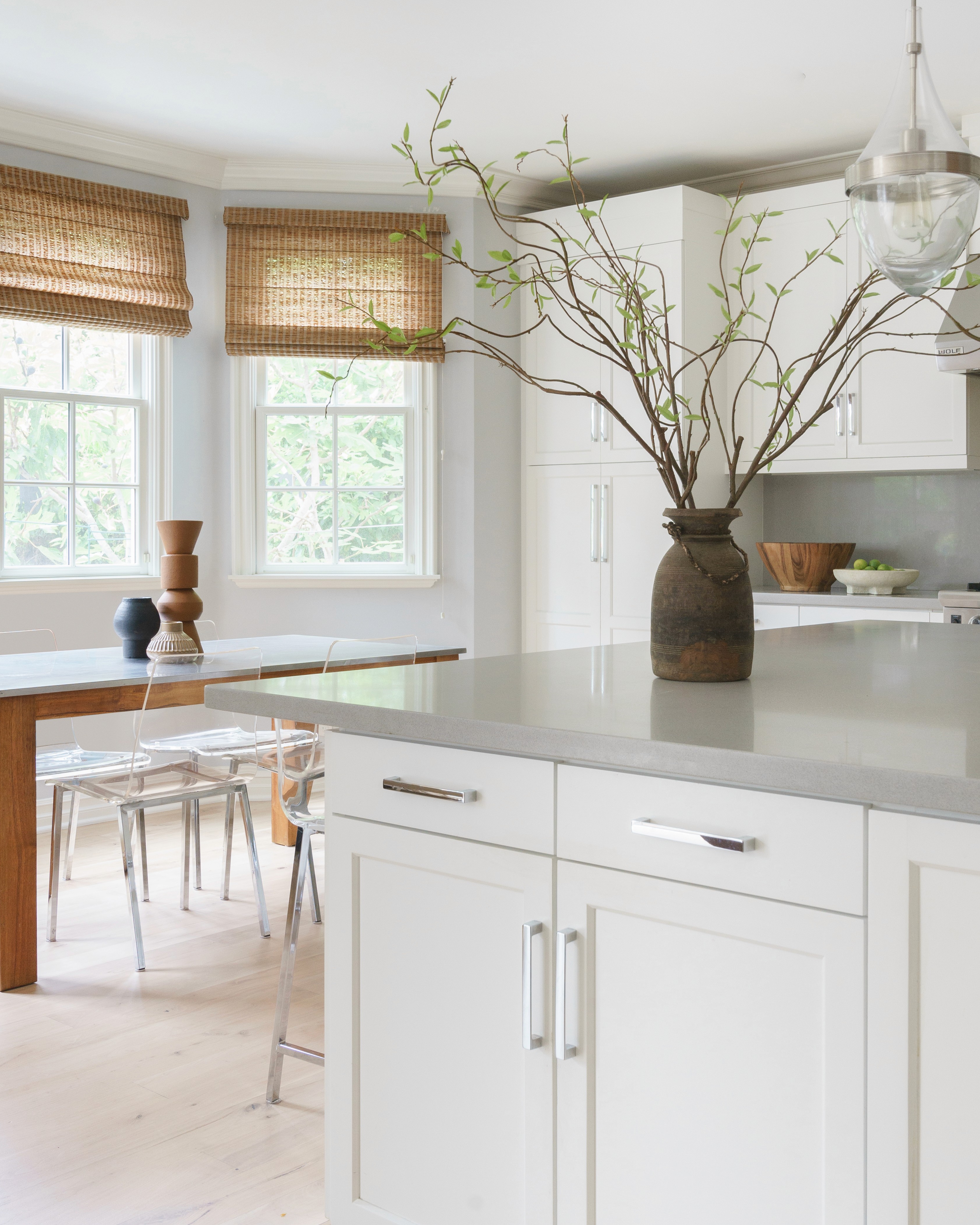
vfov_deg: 46.8
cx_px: 505
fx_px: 1414
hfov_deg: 38.2
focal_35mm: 39
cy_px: 561
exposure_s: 1/8
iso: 500
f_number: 9
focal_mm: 29
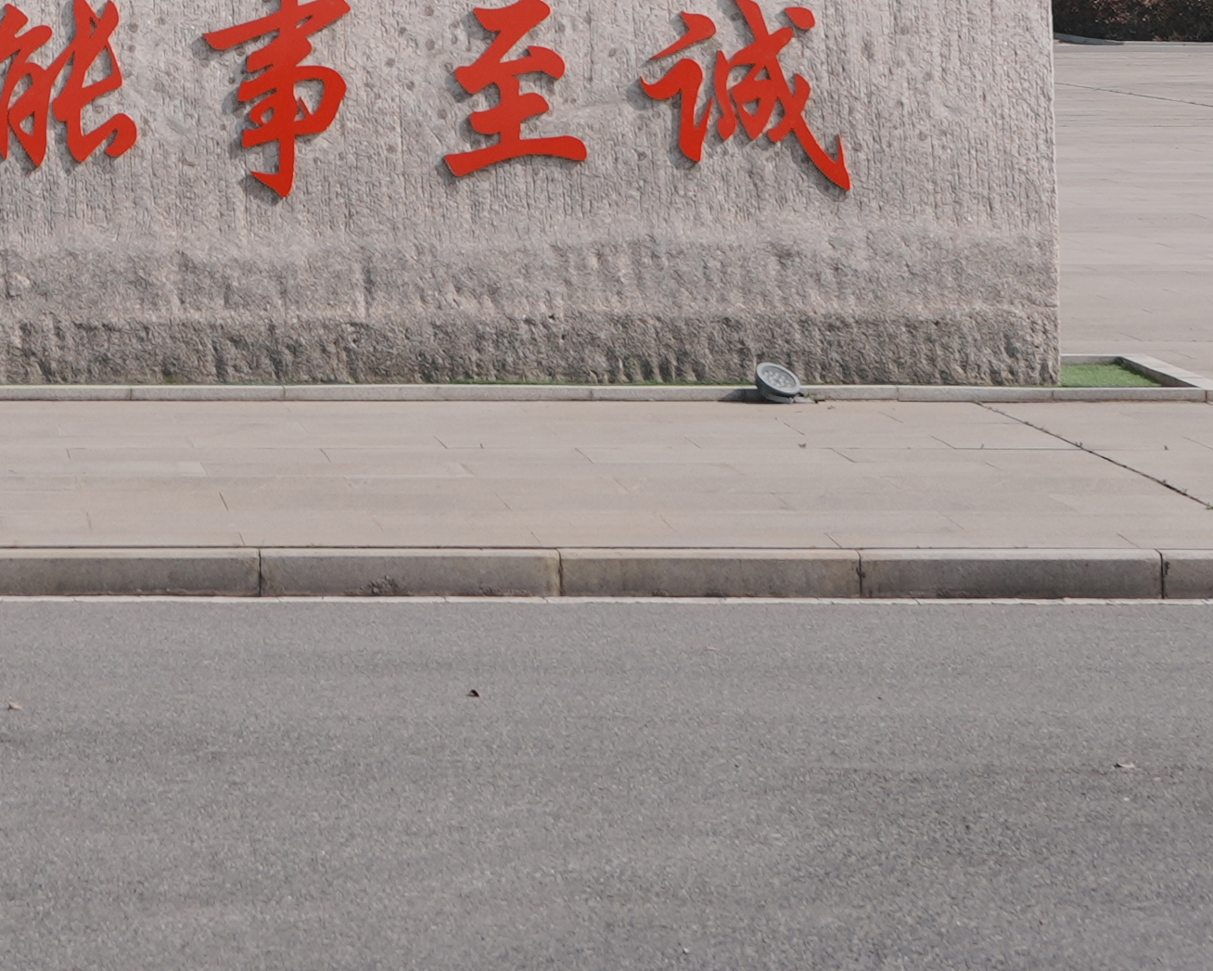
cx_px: -223
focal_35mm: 186
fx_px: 6679
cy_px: -879
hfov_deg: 10.2
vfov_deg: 8.0
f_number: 5.6
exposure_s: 1/125
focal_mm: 37
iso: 100
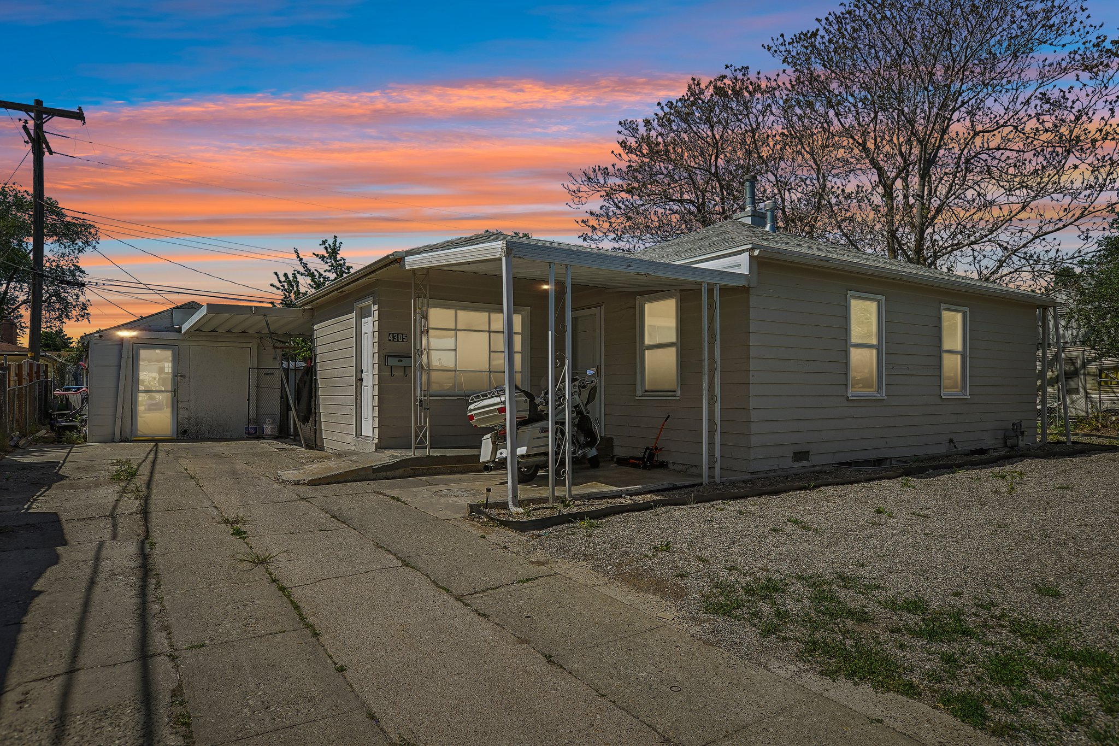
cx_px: 560
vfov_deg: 57.2
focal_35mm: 22
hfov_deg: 78.6
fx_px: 684
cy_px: 373
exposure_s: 1/400
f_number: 8
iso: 100
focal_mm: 22
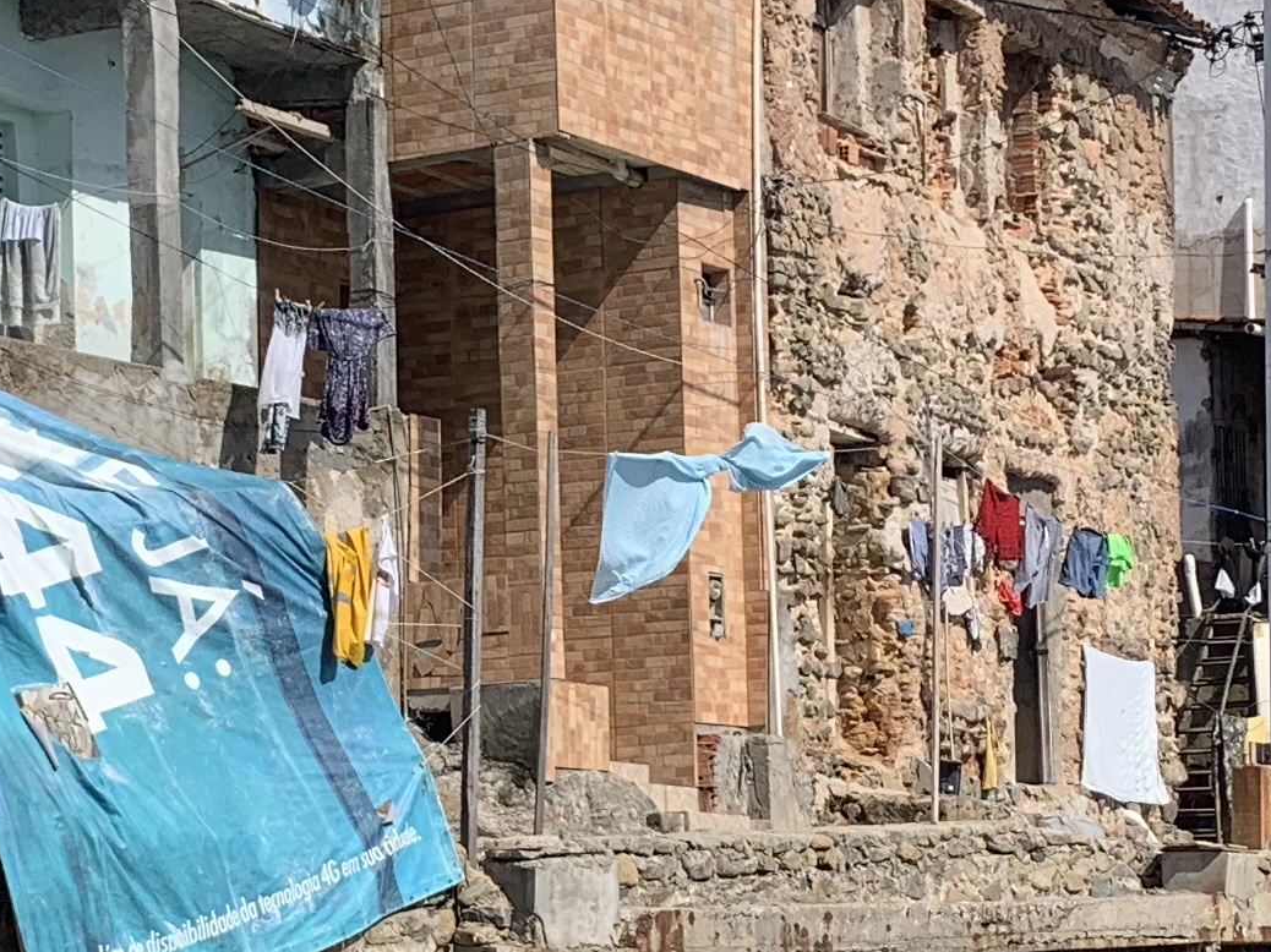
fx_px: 3708
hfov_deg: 19.4
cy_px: 649
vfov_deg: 14.6
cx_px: 431
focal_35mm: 101
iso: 25
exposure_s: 1/2611
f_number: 1.8
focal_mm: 4.25
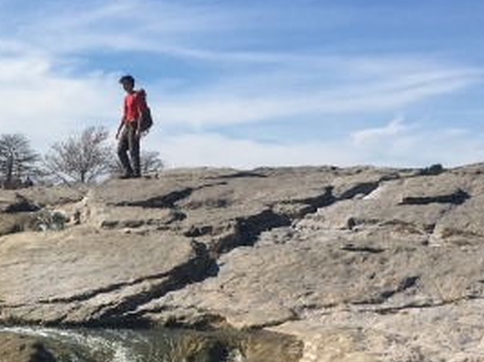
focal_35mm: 87
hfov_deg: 22.0
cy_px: 315
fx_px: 1216
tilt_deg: -2.8
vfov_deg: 16.8
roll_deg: -1.0
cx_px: 45
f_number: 2.2
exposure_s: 1/2262
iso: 25
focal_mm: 4.15
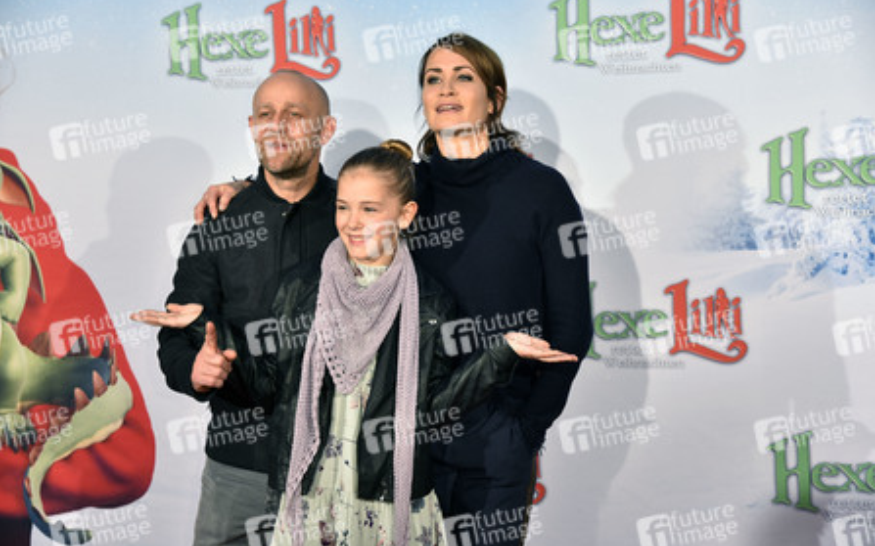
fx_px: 1716
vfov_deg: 18.1
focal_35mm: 72
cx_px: 439
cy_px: 284
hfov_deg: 28.6
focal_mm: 70
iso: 640
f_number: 5.6
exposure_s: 1/160
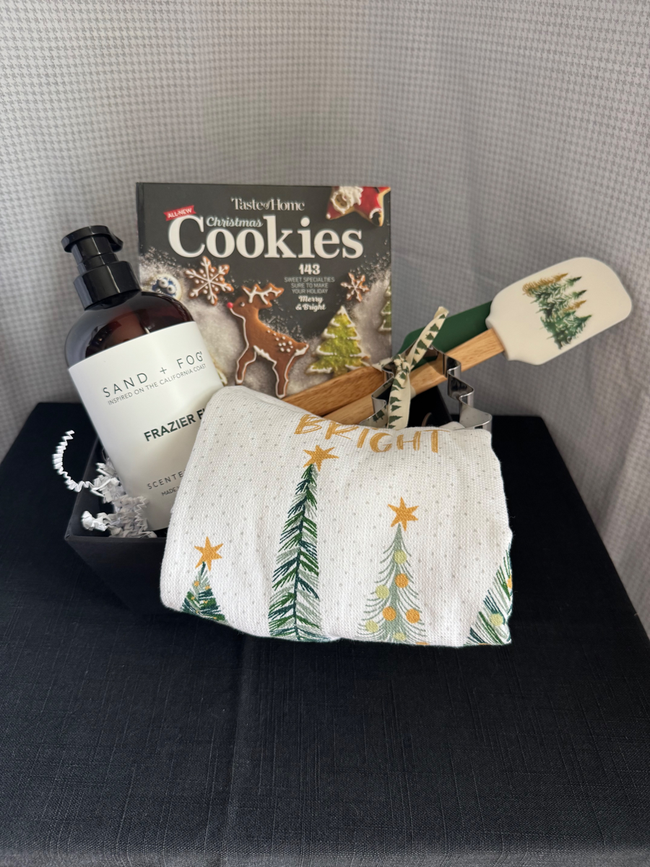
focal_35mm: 24
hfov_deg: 56.8
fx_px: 601
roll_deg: -2.2
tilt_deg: -38.4
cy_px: 434
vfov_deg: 71.6
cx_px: 325
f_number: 1.78
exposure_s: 1/86
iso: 200
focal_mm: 6.76
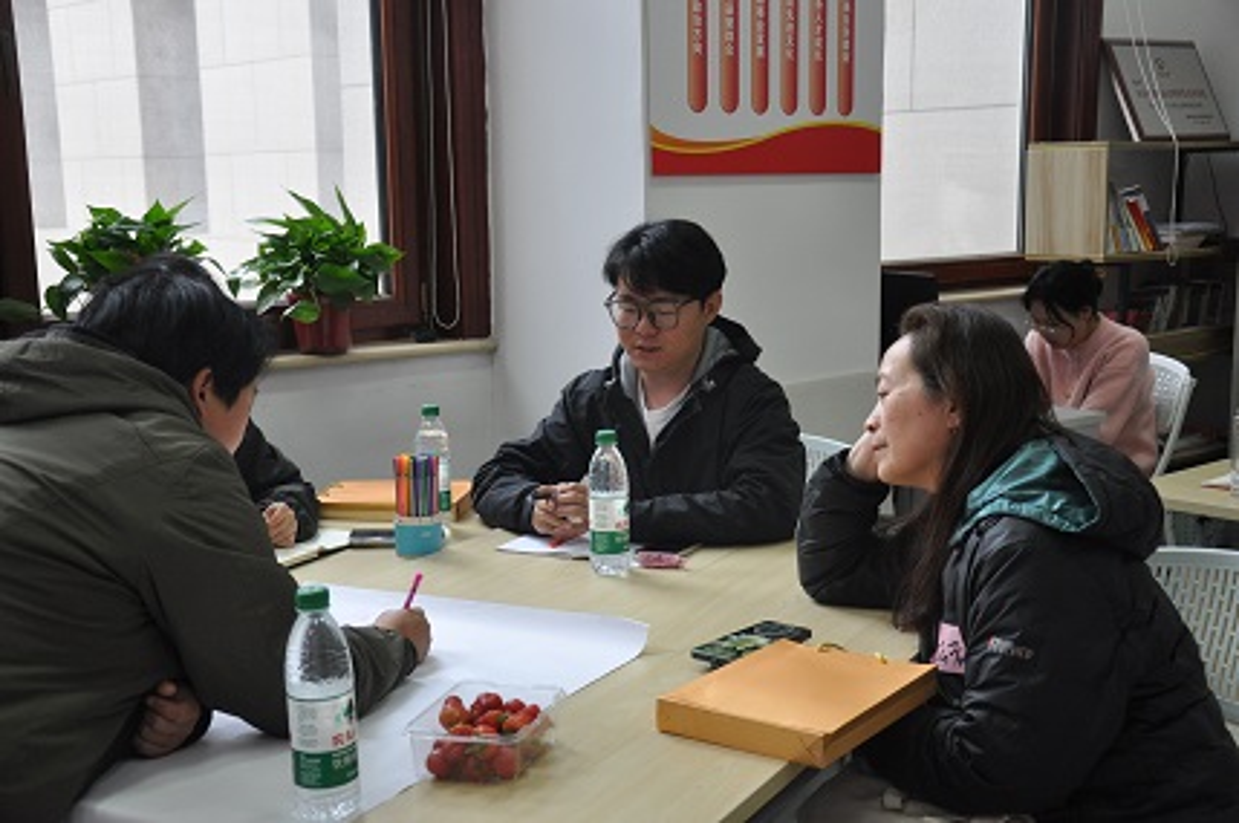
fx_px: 1547
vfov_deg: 29.8
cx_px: 620
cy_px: 412
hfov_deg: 43.6
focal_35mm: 45
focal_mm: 30
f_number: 4.2
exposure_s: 1/125
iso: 900
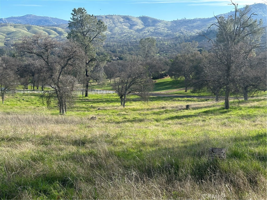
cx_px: 134
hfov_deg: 39.7
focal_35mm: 48
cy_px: 100
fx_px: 370
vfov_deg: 30.3
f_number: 1.78
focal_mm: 6.86
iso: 64
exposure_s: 1/1541
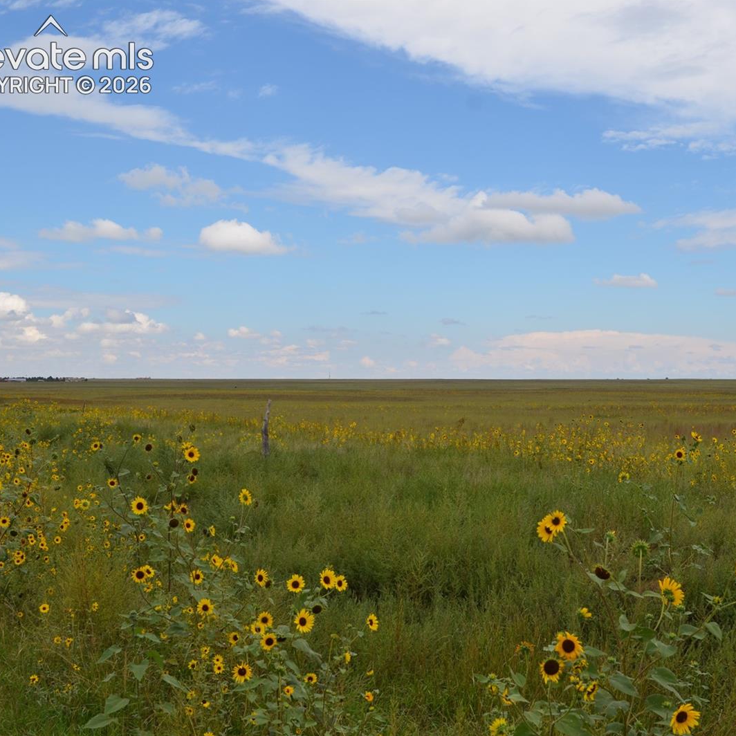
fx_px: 1266
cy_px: 369
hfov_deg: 32.1
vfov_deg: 32.4
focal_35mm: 53
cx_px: 503
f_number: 8
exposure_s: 1/250
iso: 100
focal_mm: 27
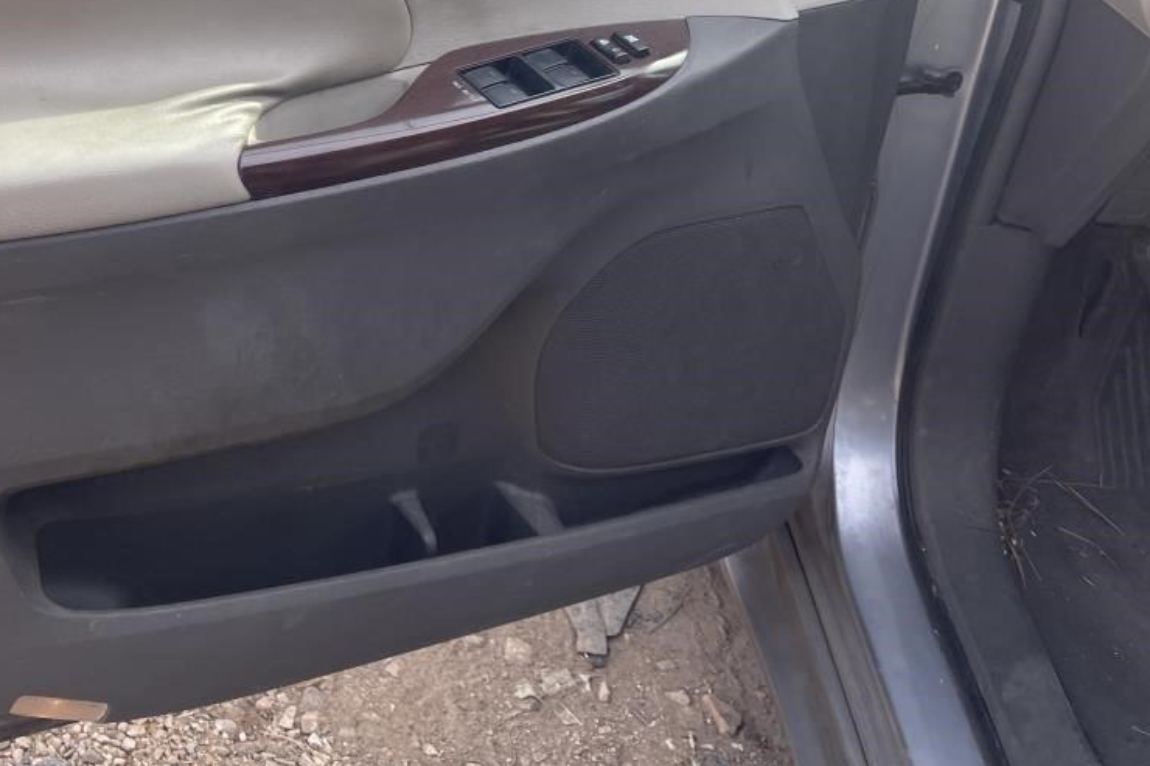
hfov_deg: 41.2
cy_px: 101
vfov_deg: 28.9
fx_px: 1437
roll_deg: -0.9
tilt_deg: -21.1
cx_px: 182
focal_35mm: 45
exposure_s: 1/581
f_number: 1.6
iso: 32
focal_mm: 5.1
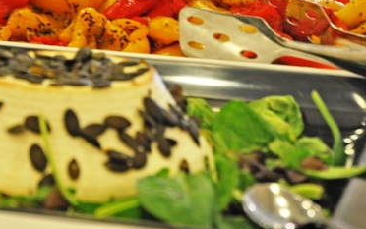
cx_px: 92
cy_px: 13
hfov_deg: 13.8
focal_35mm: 151
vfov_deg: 8.7
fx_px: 1507
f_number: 4.5
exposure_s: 1/13
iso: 320
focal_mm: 46
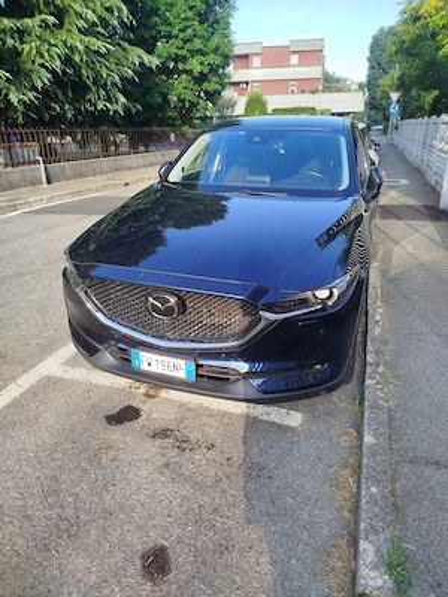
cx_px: 224
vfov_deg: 71.6
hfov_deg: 56.8
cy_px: 298
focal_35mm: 24
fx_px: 414
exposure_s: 1/261
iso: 50
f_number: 1.7
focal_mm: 5.31
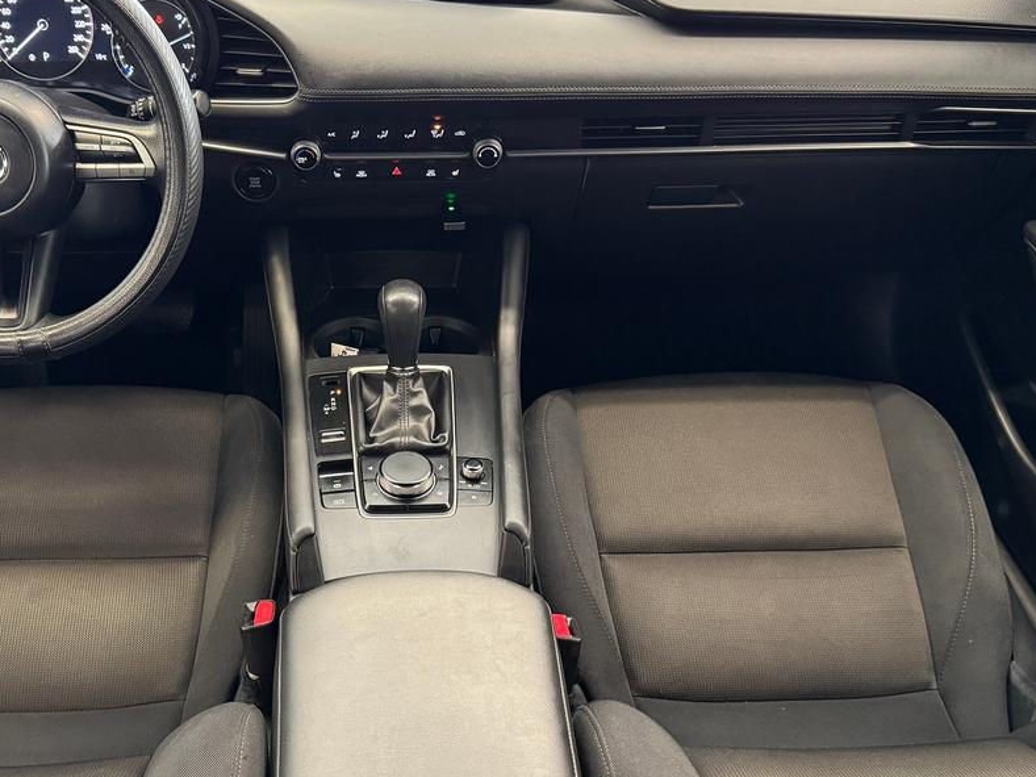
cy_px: 451
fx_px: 1167
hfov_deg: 47.5
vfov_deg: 36.7
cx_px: 398
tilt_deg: -38.4
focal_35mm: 39
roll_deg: -0.3
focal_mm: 6.76
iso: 800
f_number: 1.78
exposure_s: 1/60
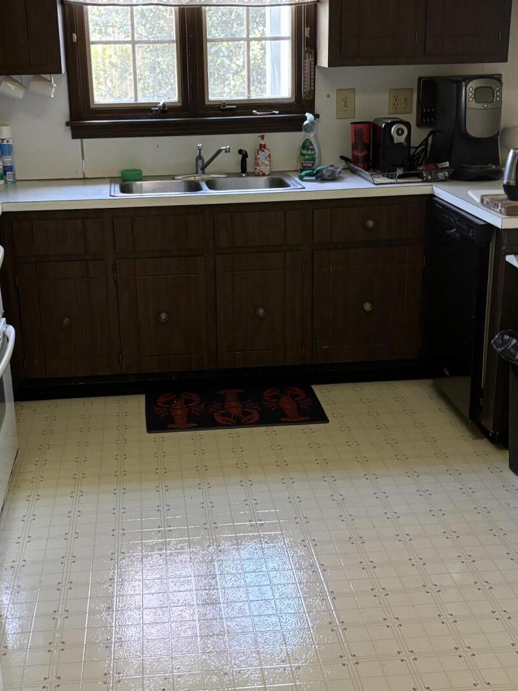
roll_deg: +2.7
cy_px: 365
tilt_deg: -19.2
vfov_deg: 38.9
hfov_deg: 29.6
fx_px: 977
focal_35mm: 49
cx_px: 225
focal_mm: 5.96
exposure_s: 1/60
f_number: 1.6
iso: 320
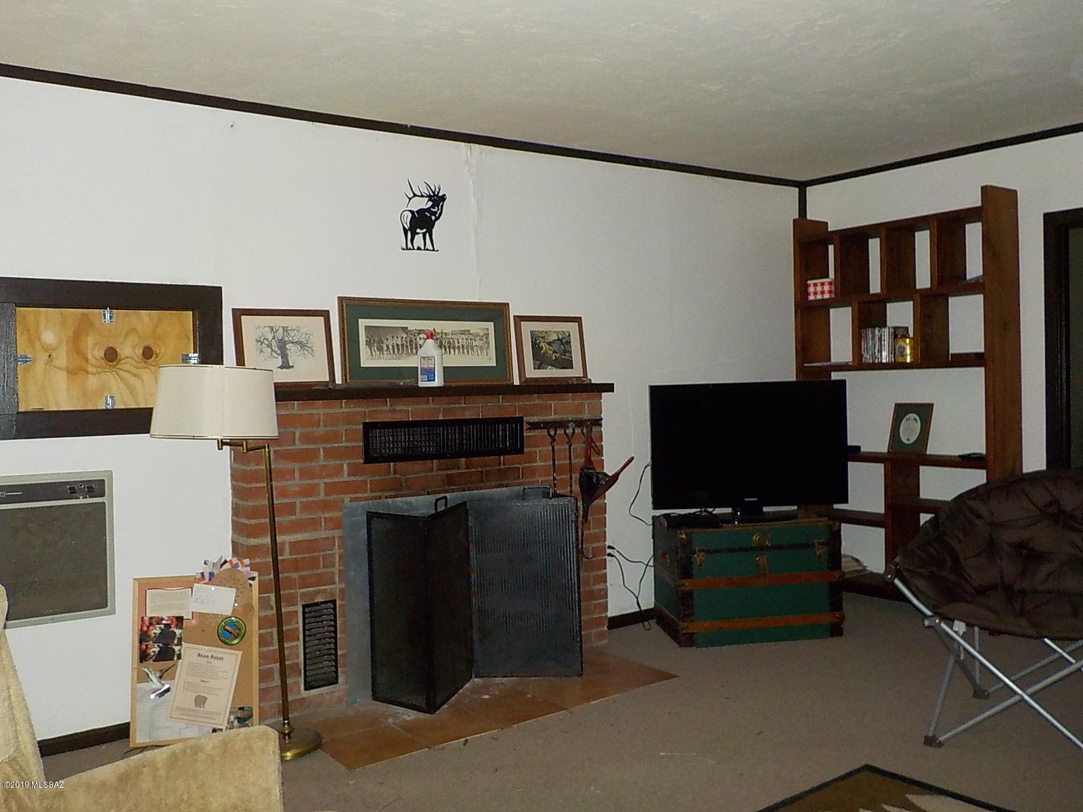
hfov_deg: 60.0
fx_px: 939
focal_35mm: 30
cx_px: 542
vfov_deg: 46.8
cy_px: 406
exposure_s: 1/30
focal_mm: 4.1
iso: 320
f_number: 3.3
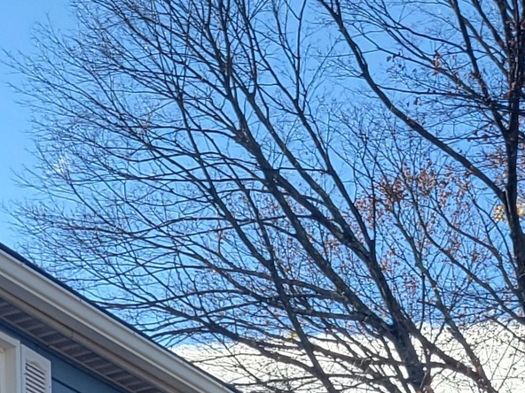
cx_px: -364
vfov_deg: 10.1
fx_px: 2047
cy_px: 790
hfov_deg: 13.4
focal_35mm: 135
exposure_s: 1/922
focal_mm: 5.4
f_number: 1.8
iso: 40
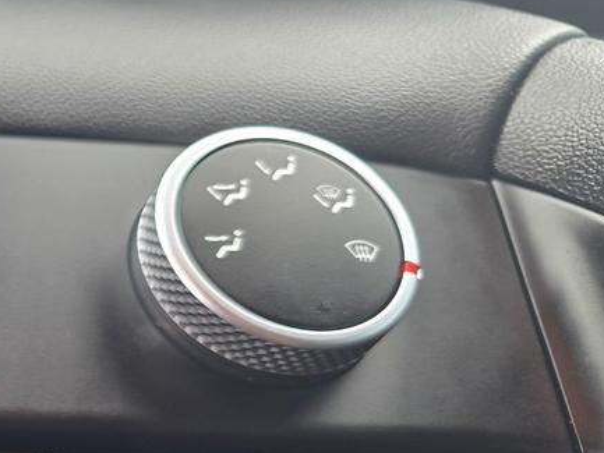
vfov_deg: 21.3
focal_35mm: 68
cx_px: -282
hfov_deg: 23.4
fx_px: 1187
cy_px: 369
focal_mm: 6.25
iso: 320
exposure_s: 1/120
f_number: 1.7
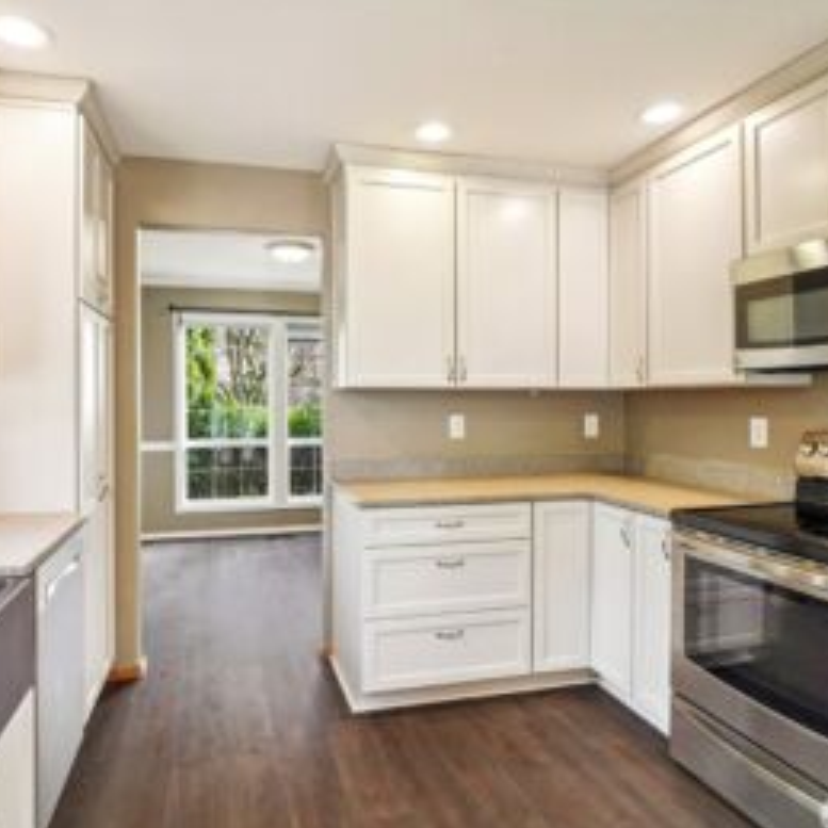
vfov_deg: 72.1
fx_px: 568
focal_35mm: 21
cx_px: 364
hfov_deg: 71.9
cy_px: 417
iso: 1600
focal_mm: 16
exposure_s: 1/60
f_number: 8
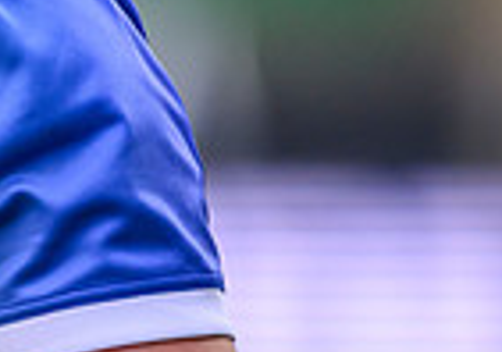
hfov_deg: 1.2
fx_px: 24141
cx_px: -536
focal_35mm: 1703
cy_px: -215
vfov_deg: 0.8
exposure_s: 1/1600
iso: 1250
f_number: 2.8
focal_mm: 400
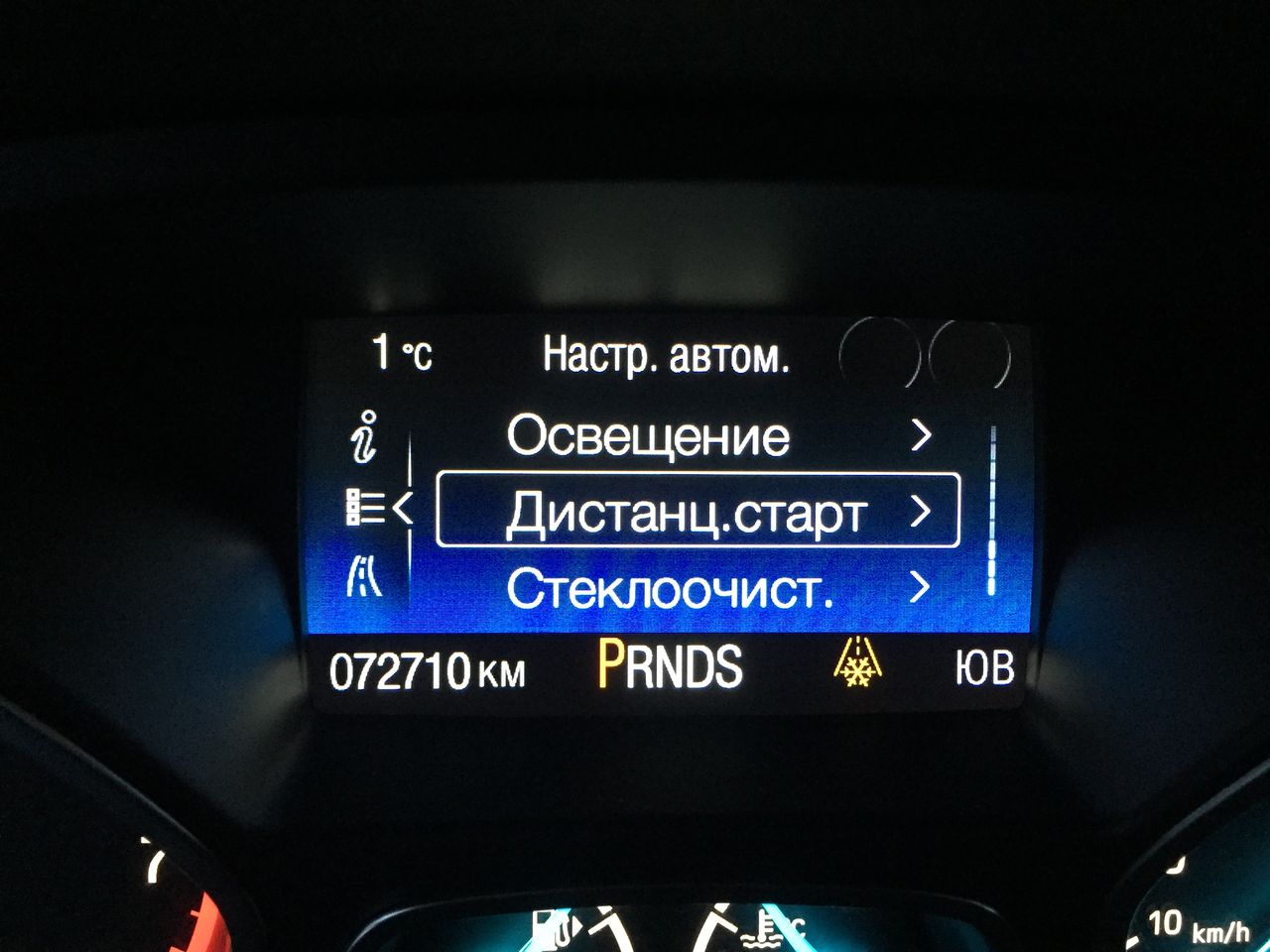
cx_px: 635
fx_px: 1064
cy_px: 476
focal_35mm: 29
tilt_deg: -20.0
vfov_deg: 48.2
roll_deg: +0.3
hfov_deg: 61.7
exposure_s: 1/20
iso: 250
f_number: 2.2
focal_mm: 4.15
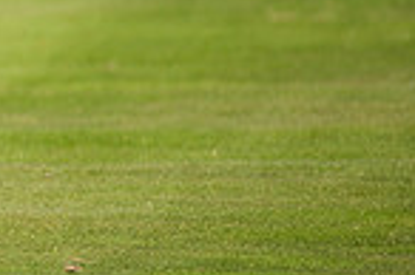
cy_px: -223
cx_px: -404
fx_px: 13726
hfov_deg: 1.7
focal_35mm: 1192
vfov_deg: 1.2
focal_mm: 300
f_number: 4.5
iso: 200
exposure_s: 1/1250
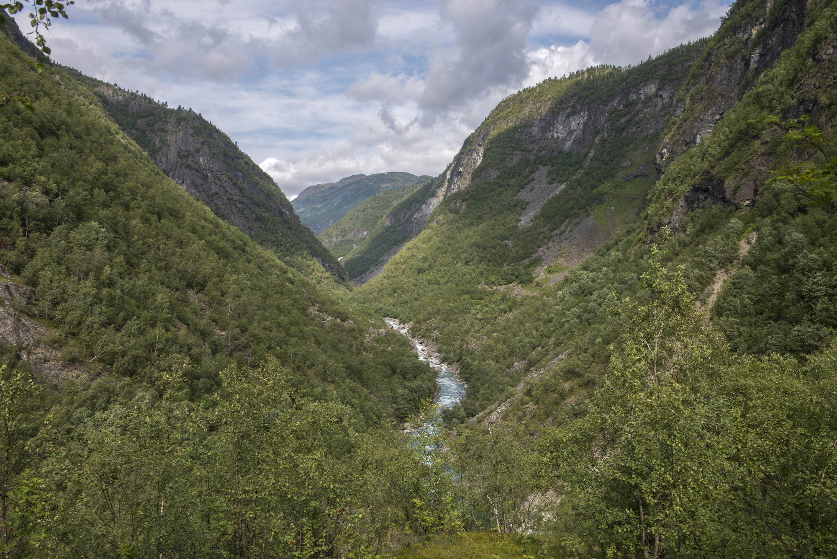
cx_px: 418
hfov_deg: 63.6
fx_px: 674
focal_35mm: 29
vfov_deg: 45.0
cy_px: 280
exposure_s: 1/160
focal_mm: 29
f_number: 10
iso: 100
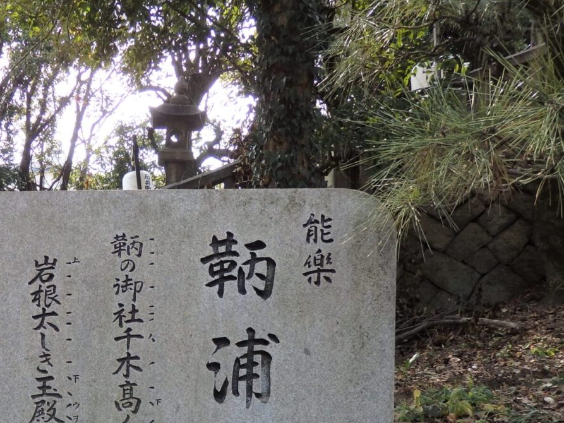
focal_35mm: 42
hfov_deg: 42.7
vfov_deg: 33.6
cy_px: 323
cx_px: 112
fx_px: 684
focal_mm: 4.5
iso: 125
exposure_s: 1/200
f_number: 3
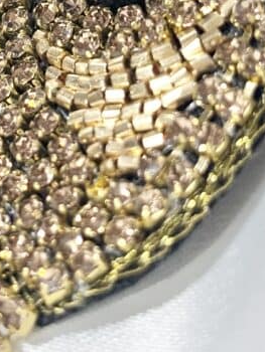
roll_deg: +6.5
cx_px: 33
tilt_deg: -41.9
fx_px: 1550
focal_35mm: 152
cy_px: -1
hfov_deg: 9.7
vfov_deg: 12.8
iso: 32
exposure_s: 1/192
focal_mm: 5.96
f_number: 1.6
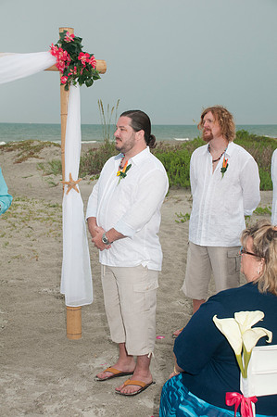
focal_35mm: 52
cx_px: 138
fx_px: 607
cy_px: 208
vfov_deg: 37.9
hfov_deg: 25.7
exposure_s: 1/100
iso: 400
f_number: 5.6
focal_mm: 35
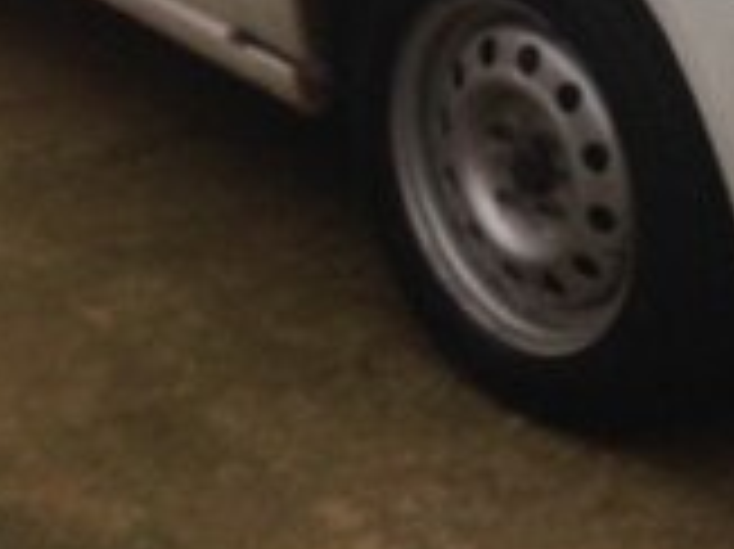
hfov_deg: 14.6
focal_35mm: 134
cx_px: 594
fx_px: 2839
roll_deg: +1.5
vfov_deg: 10.9
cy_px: -88
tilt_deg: -19.2
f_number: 2.4
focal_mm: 4.12
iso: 64
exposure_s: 1/120
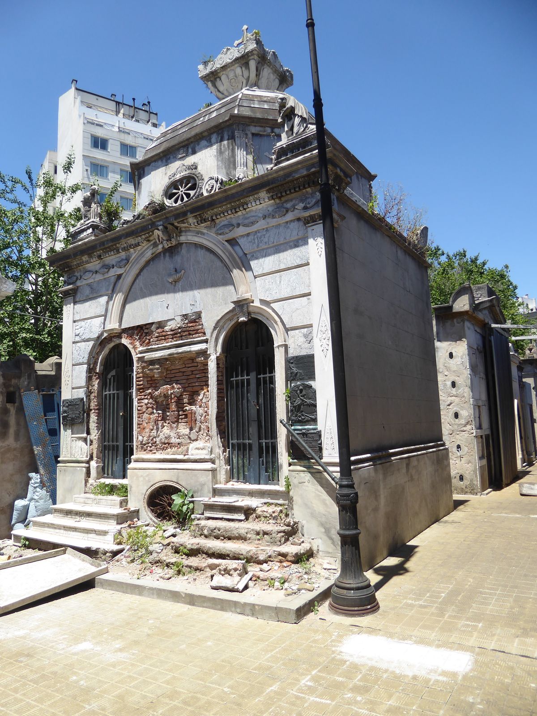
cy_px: 358
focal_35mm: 25
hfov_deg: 54.9
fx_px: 517
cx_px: 268
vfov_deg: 69.4
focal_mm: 4.3
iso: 80
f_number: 3.3
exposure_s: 1/640
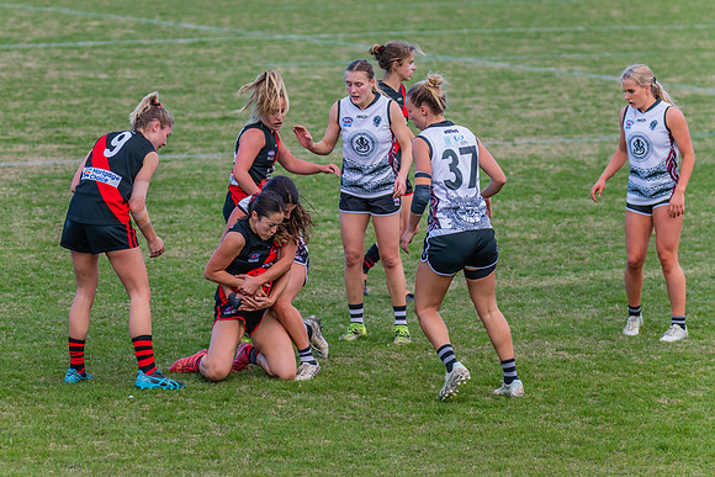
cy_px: 209
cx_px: 323
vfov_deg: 5.6
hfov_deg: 8.4
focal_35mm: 245
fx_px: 4875
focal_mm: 210
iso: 800
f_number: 4.5
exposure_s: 1/1250
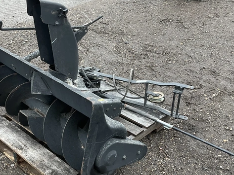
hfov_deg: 41.2
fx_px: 311
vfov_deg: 31.4
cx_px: 104
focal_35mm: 46
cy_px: 111
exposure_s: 1/122
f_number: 1.8
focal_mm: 3
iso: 25
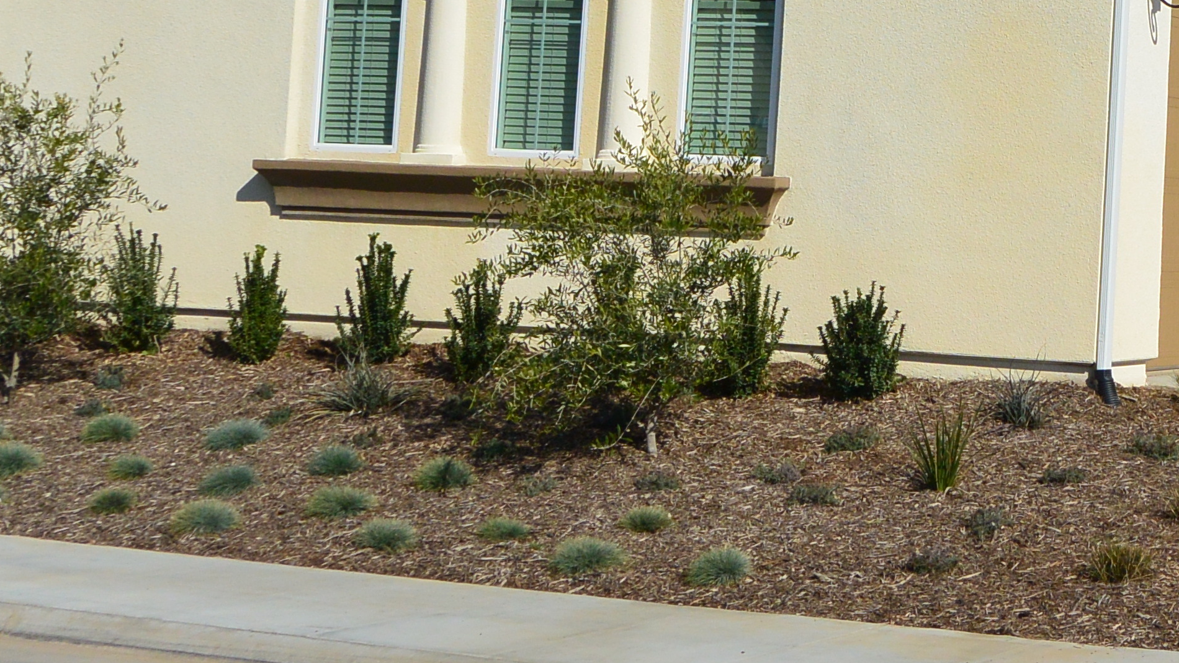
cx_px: 1354
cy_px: -34
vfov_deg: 12.7
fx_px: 2939
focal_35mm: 94
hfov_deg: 21.3
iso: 160
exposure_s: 1/1600
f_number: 5.6
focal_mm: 14
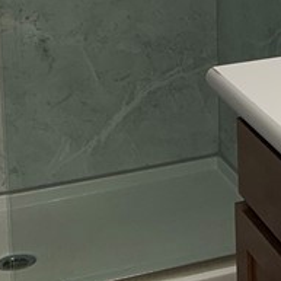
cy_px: -106
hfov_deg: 13.9
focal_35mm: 122
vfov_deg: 13.6
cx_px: 339
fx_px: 1120
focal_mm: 5.7
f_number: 1.5
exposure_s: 1/120
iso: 64
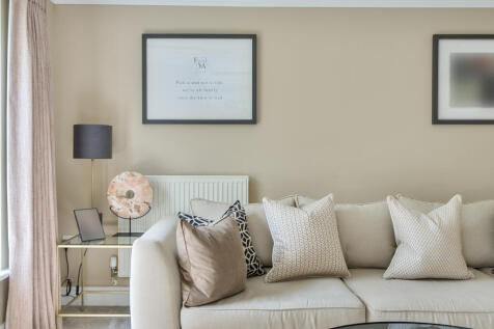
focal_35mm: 36
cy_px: 164
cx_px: 247
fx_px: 494
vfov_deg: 36.8
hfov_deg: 53.1
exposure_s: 1/13
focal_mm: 24
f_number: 8
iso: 100
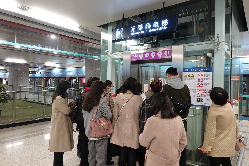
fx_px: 166
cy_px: 83
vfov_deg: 53.1
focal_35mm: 24
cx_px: 124
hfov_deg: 73.7
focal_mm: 8.8
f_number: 1.8
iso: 320
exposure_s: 1/40
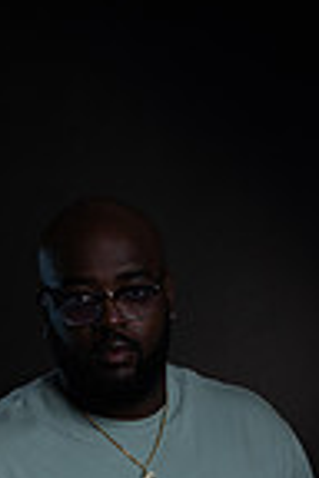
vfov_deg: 16.8
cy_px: 740
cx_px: 163
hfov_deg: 12.6
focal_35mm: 109
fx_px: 1449
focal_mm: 35
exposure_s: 1/250
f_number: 5.6
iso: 500
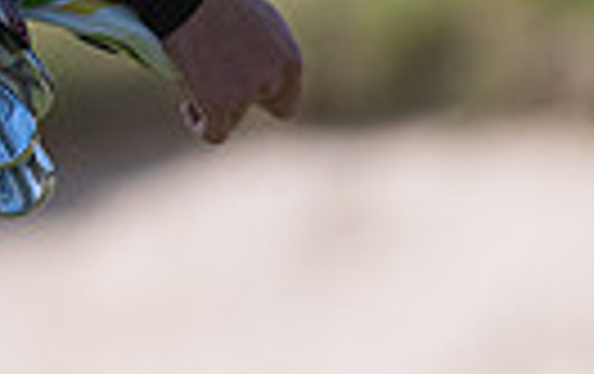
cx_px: -626
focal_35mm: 2010
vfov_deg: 0.7
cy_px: -182
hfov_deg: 1.0
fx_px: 32594
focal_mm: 300
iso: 400
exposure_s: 1/4000
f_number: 4
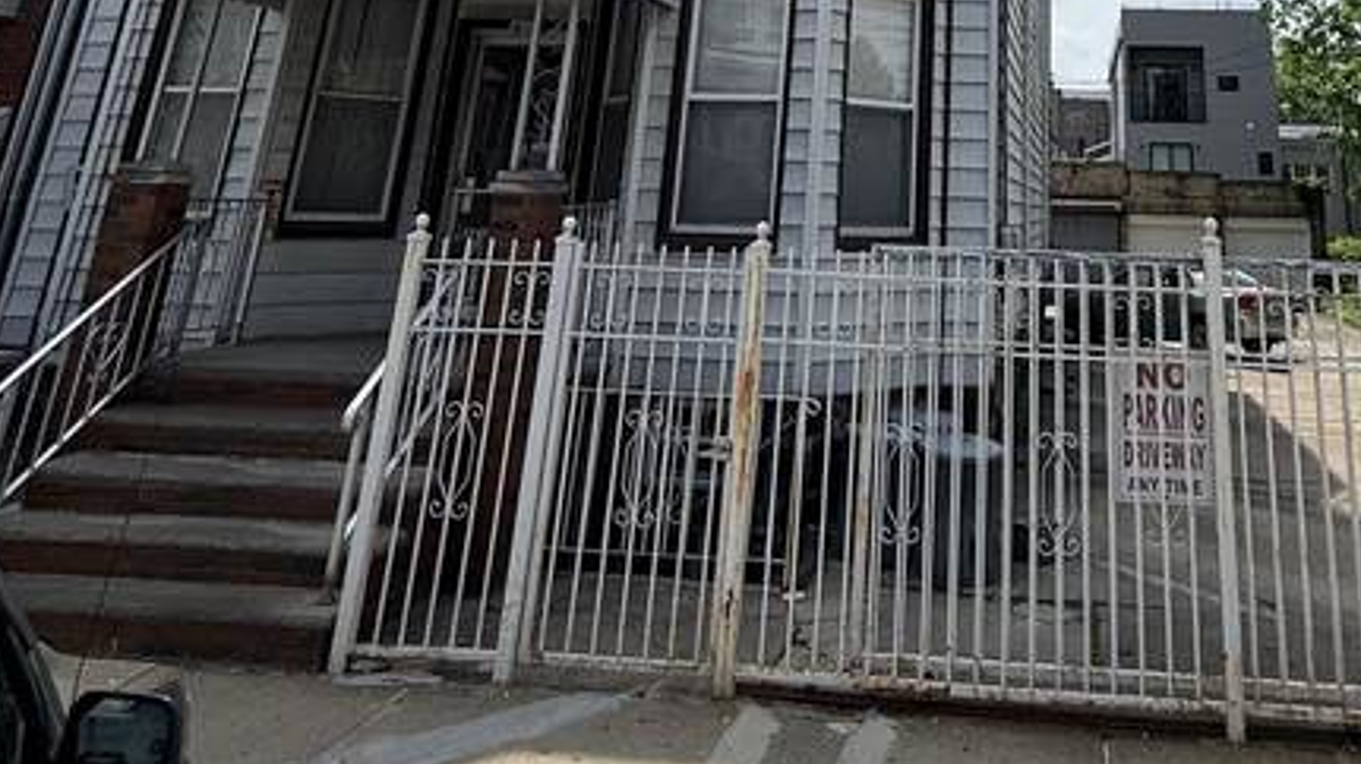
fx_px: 1226
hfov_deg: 56.1
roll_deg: -0.2
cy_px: -284
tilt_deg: +22.2
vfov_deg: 27.5
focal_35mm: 34
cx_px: 963
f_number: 2.2
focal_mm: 2.22
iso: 50
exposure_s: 1/3460
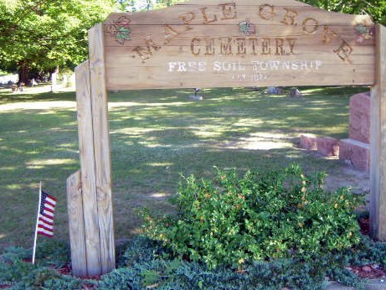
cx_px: 219
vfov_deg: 33.6
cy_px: 134
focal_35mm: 43
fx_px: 480
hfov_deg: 43.7
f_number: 2.8
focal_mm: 5.6
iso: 100
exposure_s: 1/100
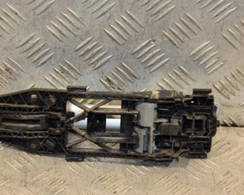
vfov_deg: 12.7
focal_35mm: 121
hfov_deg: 15.9
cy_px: 122
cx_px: 99
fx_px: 873
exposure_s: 1/160
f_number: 5
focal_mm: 52
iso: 800
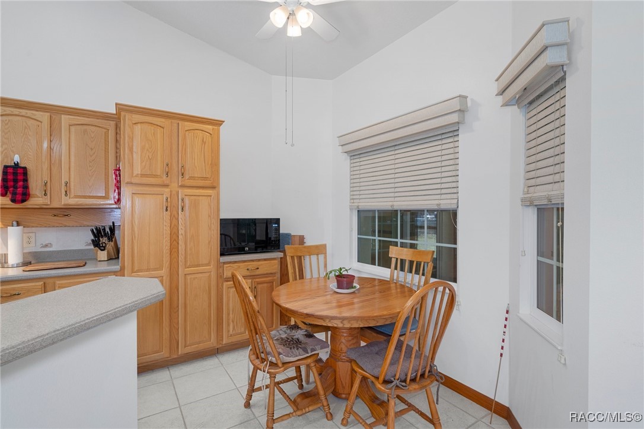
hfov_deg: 93.3
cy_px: 214
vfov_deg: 70.4
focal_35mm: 17
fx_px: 304
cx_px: 322
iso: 400
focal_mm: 17
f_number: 8
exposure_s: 1/5
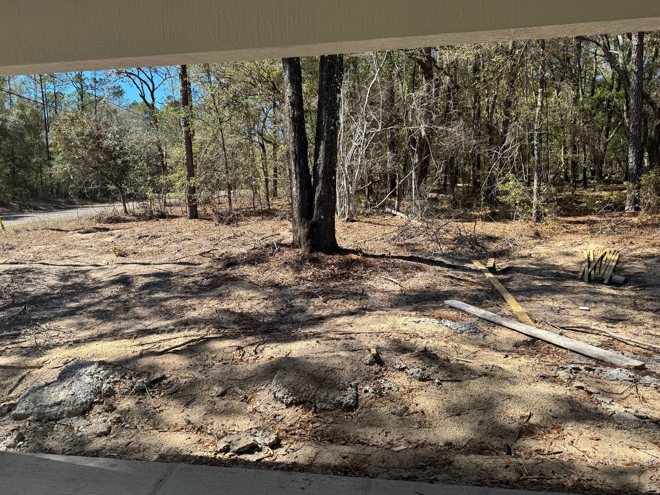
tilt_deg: -4.9
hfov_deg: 65.1
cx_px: 291
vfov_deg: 51.3
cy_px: 231
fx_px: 515
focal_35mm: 27
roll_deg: +0.5
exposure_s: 1/1721
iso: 80
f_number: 1.78
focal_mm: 6.76
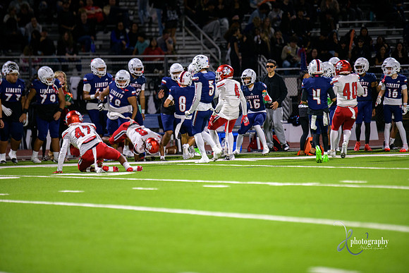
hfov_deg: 6.9
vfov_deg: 4.6
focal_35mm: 300
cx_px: 204
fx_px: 3409
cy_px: 136
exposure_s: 1/250
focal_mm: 300
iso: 2000
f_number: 2.8
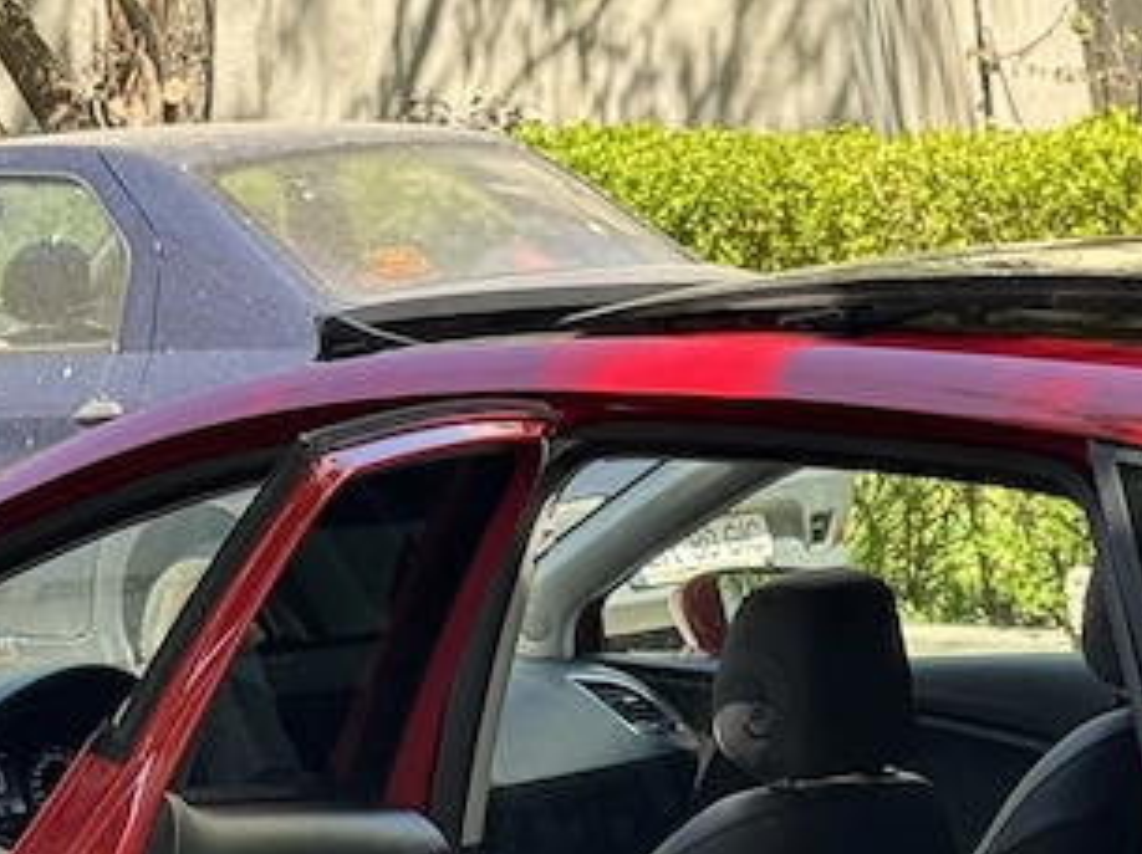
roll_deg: +3.3
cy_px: 1007
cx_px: 829
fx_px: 5175
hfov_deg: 12.6
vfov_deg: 9.3
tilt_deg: -10.3
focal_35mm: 157
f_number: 1.78
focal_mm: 6.76
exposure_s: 1/368
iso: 64
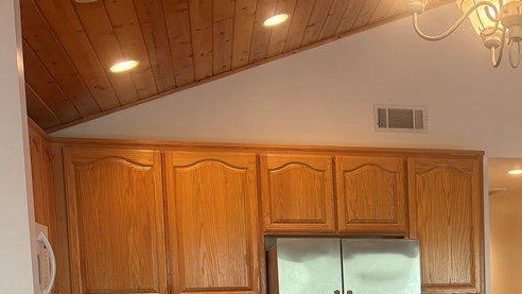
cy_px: 347
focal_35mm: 59
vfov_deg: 19.3
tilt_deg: -3.5
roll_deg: +2.3
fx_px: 817
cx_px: 463
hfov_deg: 33.7
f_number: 1.6
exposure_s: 1/60
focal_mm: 5.96
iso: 80
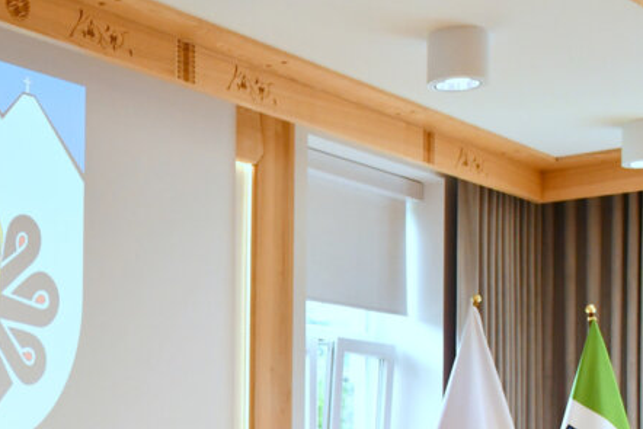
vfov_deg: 18.1
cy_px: 460
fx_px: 1304
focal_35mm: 73
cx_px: 12
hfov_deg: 26.3
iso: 1600
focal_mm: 23
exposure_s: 1/250
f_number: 6.3
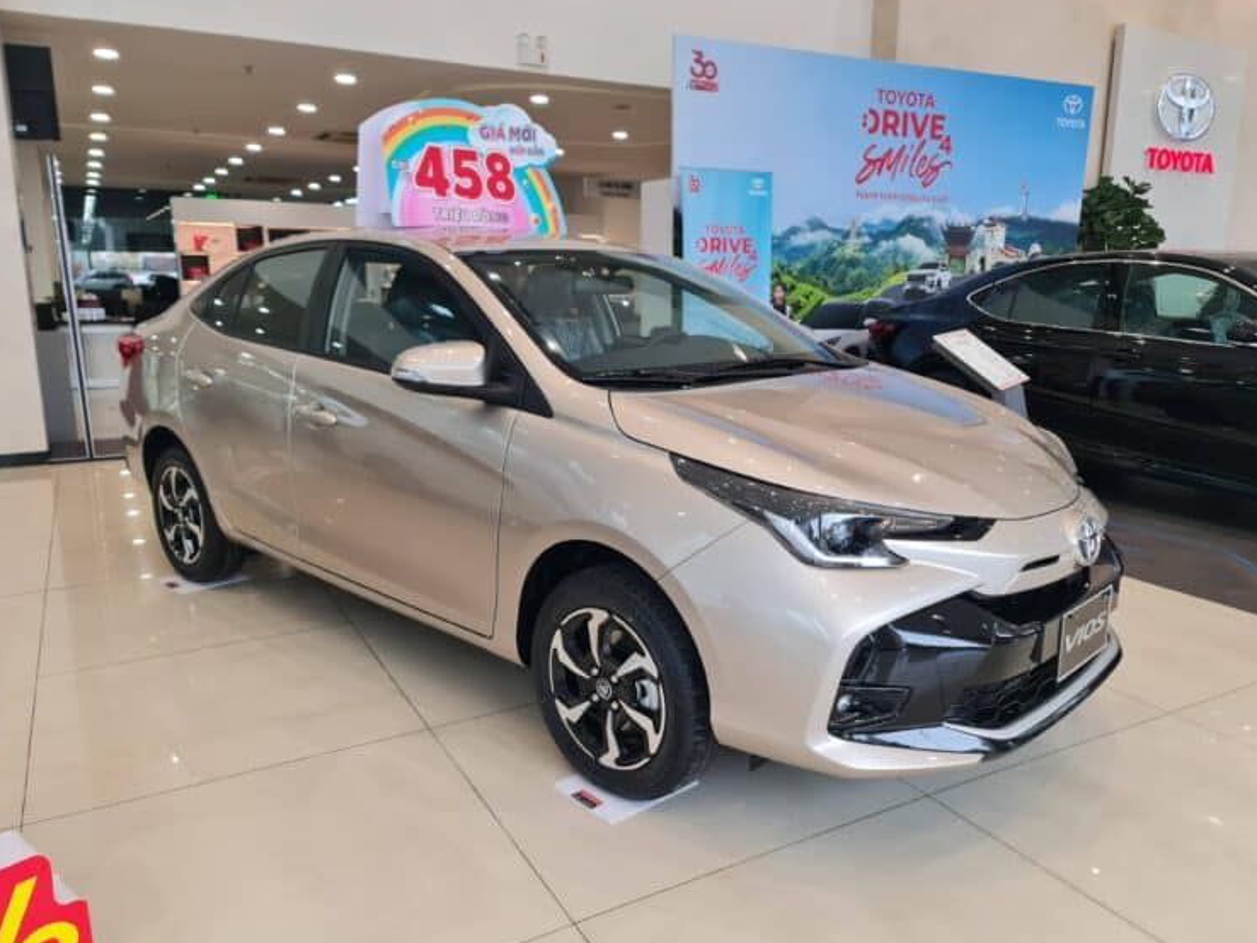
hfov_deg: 67.3
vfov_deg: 53.1
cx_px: 637
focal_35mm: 26
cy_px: 472
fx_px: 944
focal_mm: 7
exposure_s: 1/100
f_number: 1.8
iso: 100
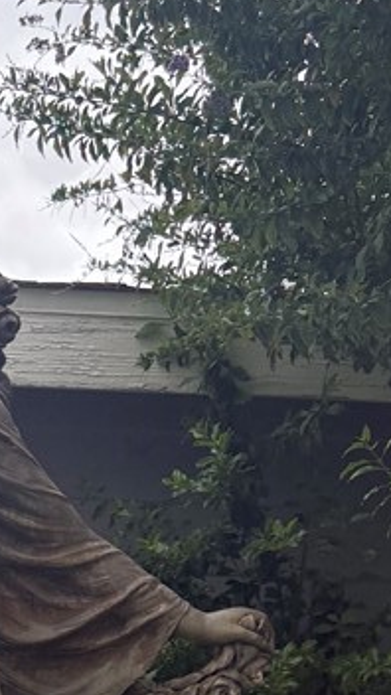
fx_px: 1401
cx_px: -45
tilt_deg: -0.7
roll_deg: -2.8
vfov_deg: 25.0
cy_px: 843
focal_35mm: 76
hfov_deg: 15.4
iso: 200
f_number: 1.78
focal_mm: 6.76
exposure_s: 1/226
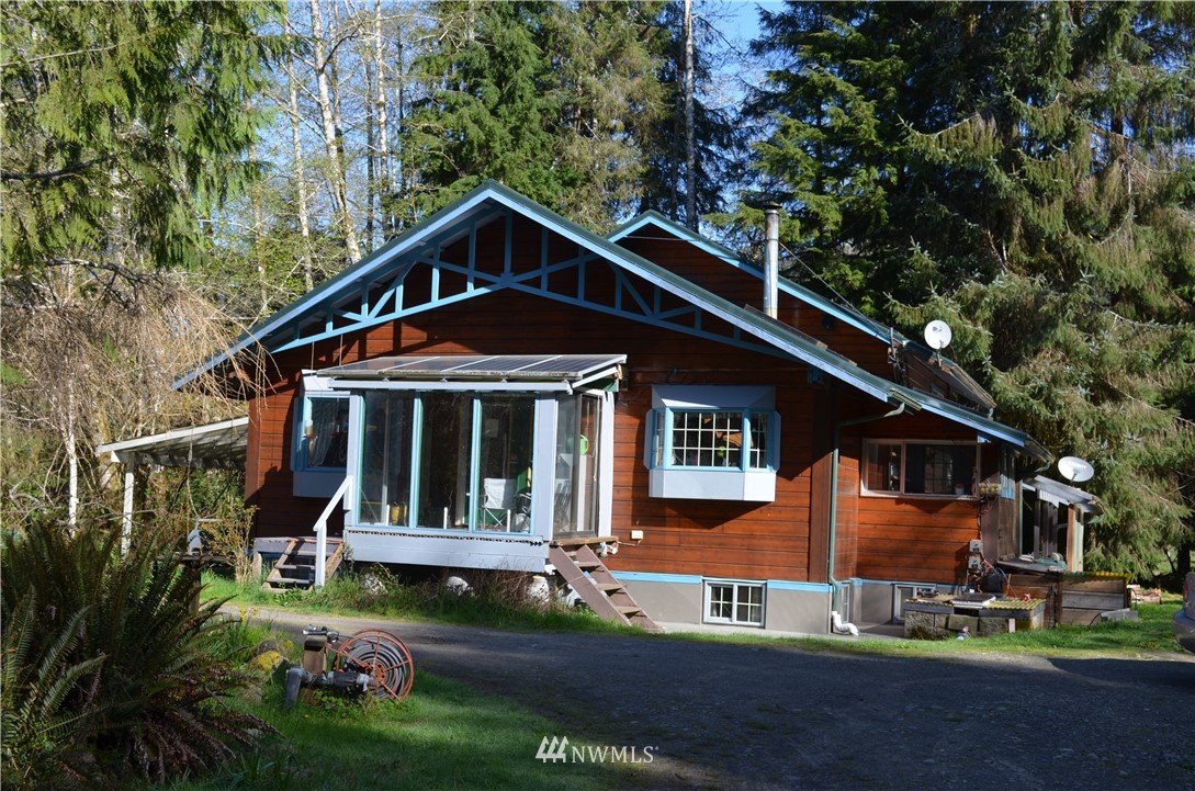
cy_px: 396
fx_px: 1391
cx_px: 598
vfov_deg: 31.7
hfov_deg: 46.5
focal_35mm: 42
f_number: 8
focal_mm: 28
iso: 200
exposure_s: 1/250
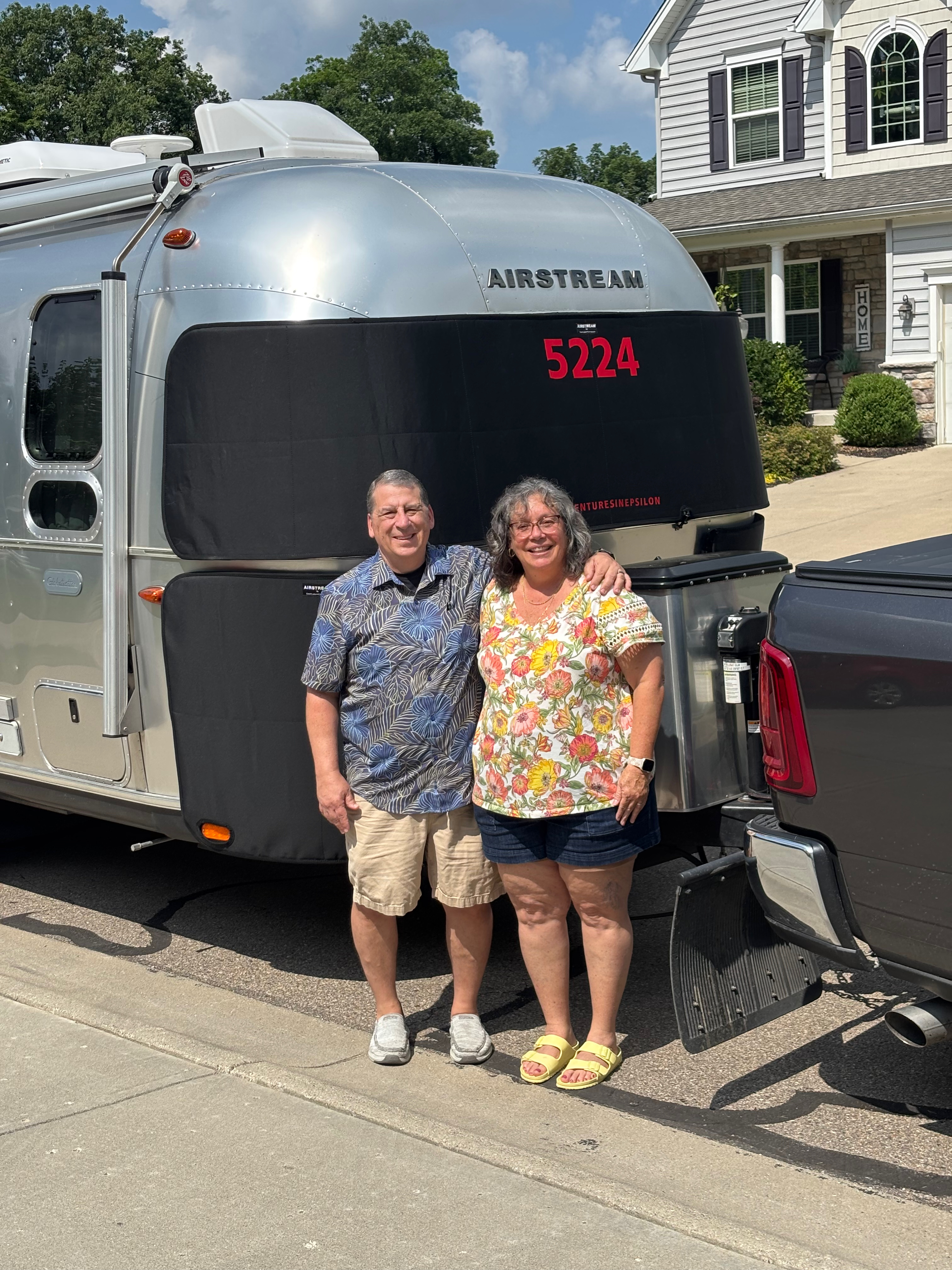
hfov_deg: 28.0
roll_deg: +2.6
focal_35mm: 52
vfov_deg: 36.8
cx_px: 476
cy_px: 635
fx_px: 1907
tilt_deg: -6.8
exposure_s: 1/2710
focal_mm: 5.96
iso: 32
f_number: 1.6
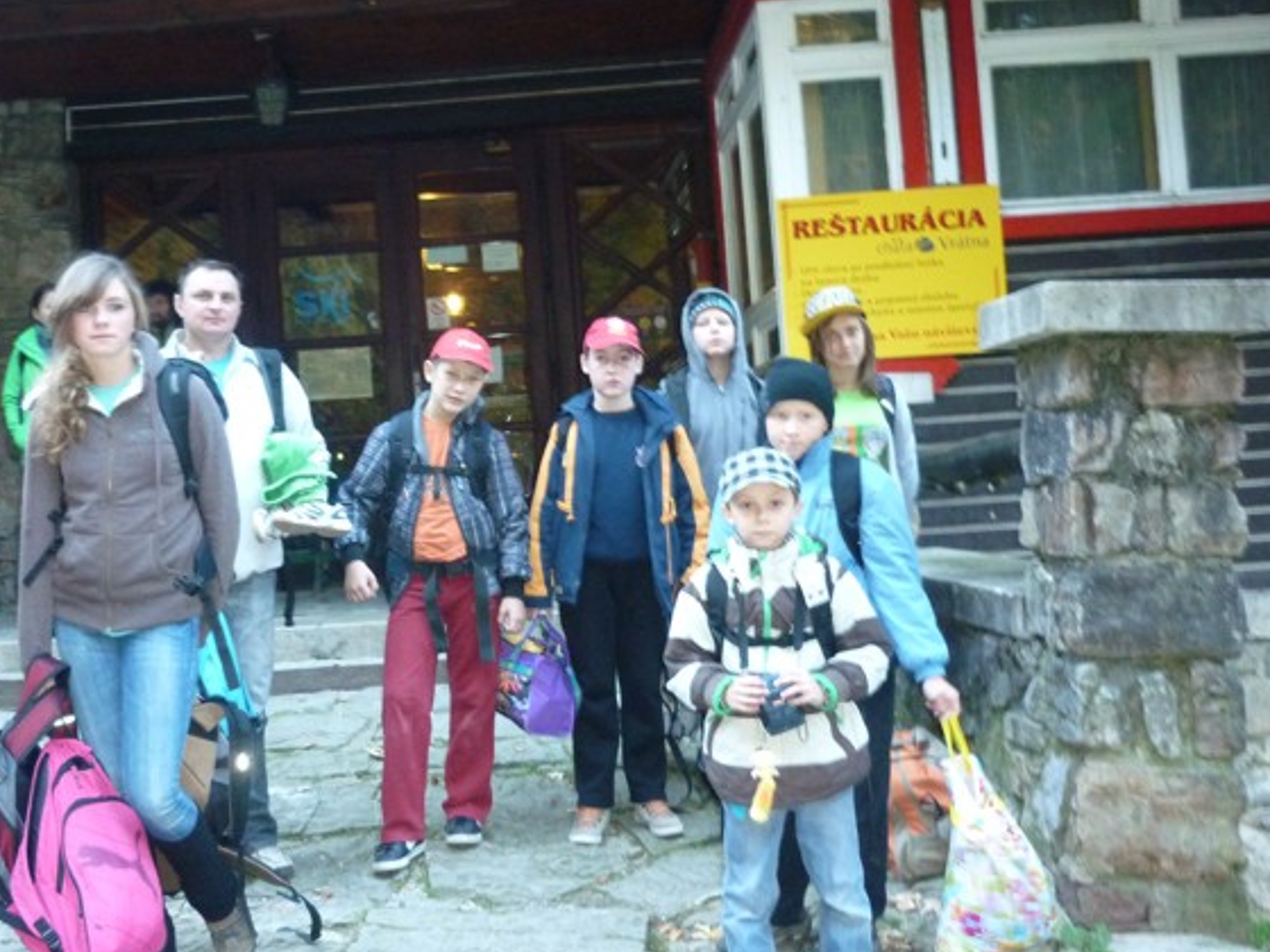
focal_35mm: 43
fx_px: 1578
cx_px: 469
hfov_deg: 43.5
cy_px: 425
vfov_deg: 33.6
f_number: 2.8
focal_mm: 5.5
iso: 400
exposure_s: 1/30
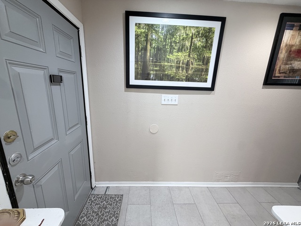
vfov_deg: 85.7
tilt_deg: -13.7
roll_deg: -2.0
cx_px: 150
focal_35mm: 14
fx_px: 122
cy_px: 113
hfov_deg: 102.1
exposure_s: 1/60
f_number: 2.2
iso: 200
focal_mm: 2.22
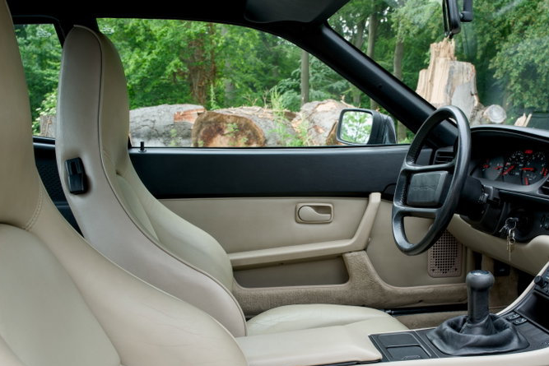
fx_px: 656
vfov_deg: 31.1
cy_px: 222
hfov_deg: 44.8
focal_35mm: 43
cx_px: 361
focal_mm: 28
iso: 100
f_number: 8
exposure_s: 1/15
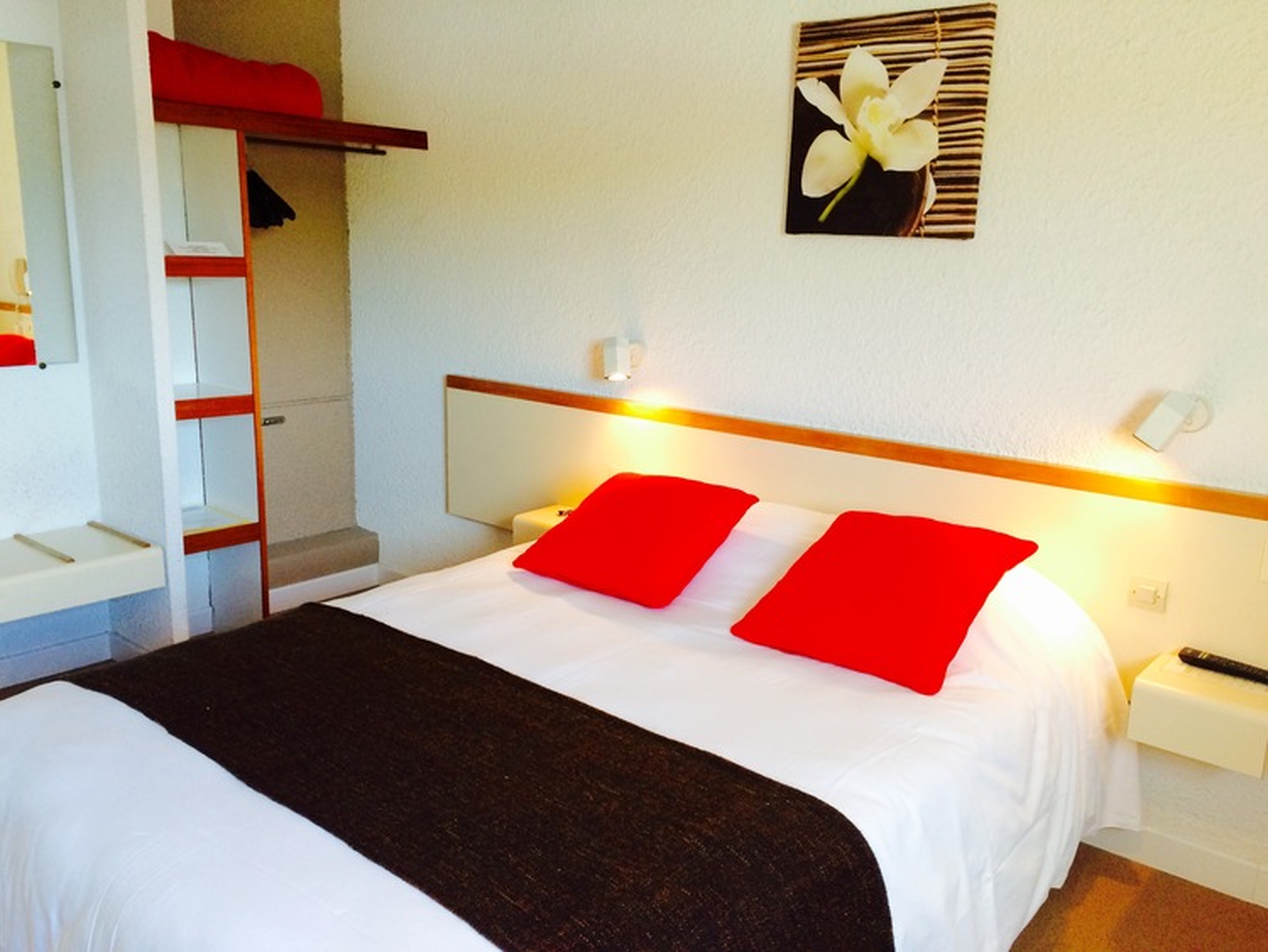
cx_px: 634
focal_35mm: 29
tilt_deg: -12.9
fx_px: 1063
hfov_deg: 61.6
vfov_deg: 48.3
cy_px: 476
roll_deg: -2.3
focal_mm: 4.15
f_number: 2.2
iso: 80
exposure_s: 1/33
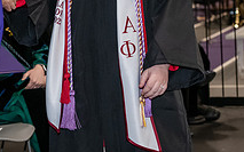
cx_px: -5
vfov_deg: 6.7
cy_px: -36
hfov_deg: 10.7
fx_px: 1290
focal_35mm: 194
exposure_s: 1/200
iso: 2500
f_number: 5
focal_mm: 70
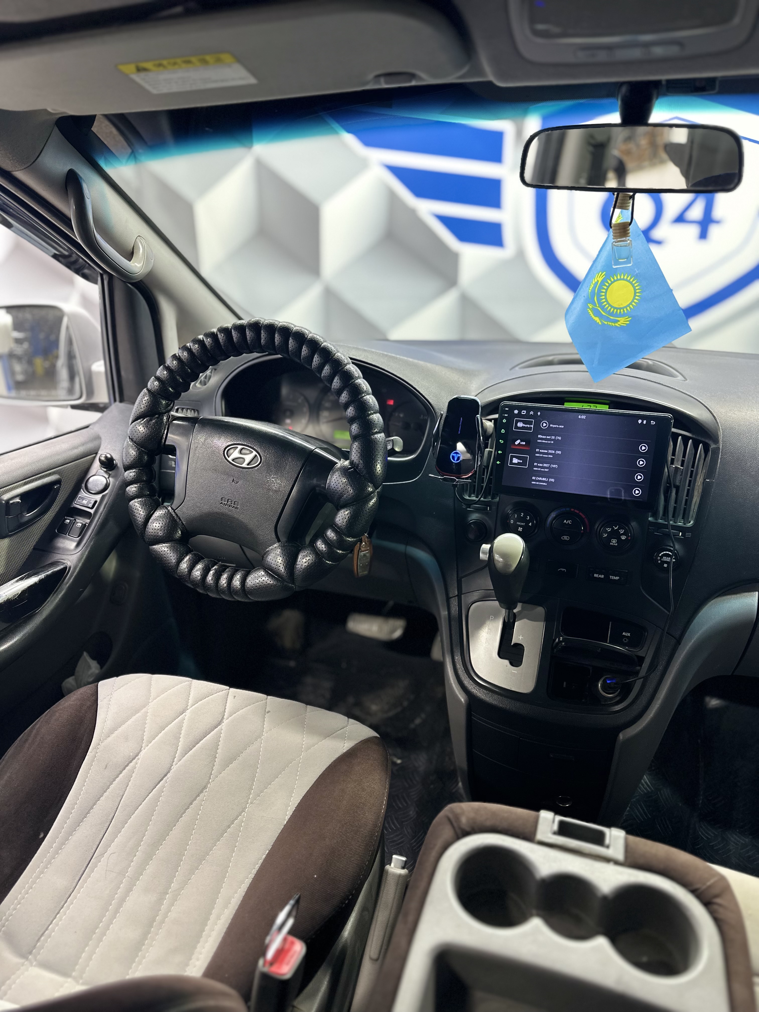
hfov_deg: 56.8
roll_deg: -0.1
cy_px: 506
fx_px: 702
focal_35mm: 24
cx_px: 380
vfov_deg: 71.6
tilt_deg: -25.4
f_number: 1.78
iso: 125
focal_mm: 6.86
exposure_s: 1/50
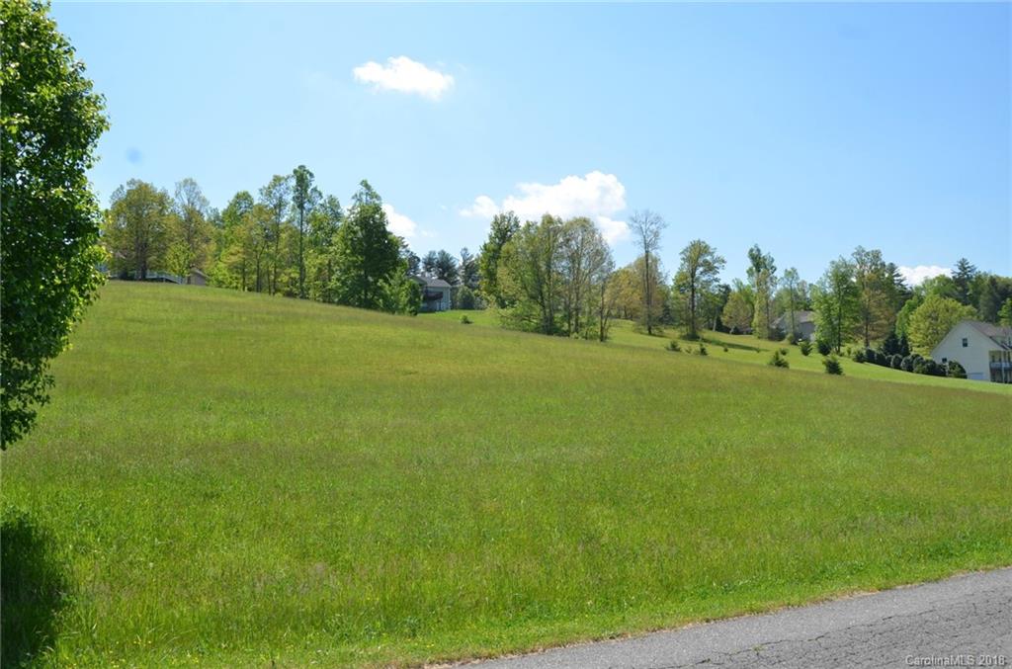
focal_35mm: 27
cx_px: 506
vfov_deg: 47.7
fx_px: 757
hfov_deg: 67.5
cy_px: 334
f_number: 8
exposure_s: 1/250
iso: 110
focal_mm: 18
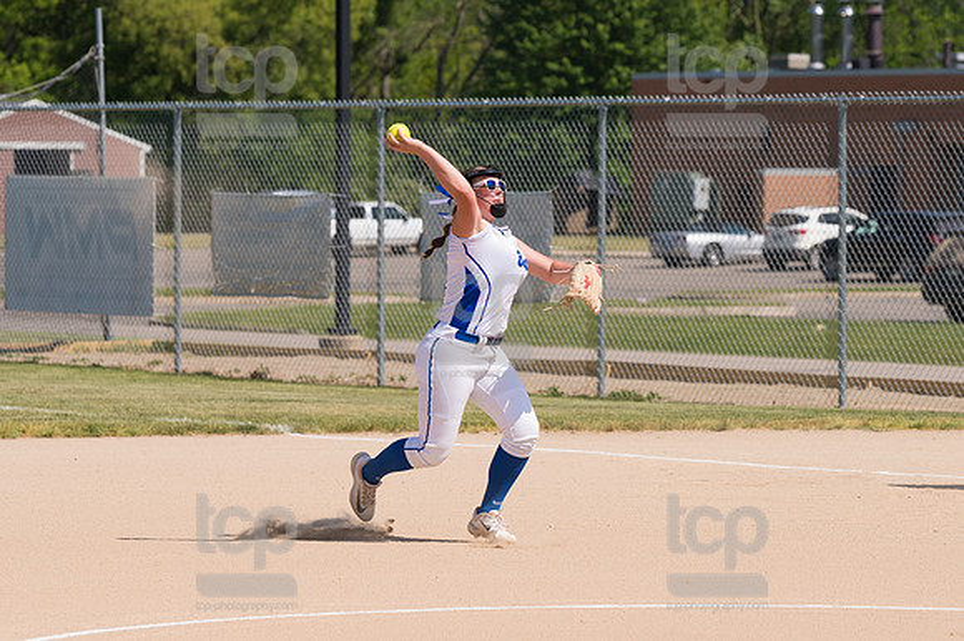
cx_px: 482
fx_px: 6209
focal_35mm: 232
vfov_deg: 5.9
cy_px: 320
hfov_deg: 8.9
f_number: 5.6
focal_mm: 155
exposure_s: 1/1600
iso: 250
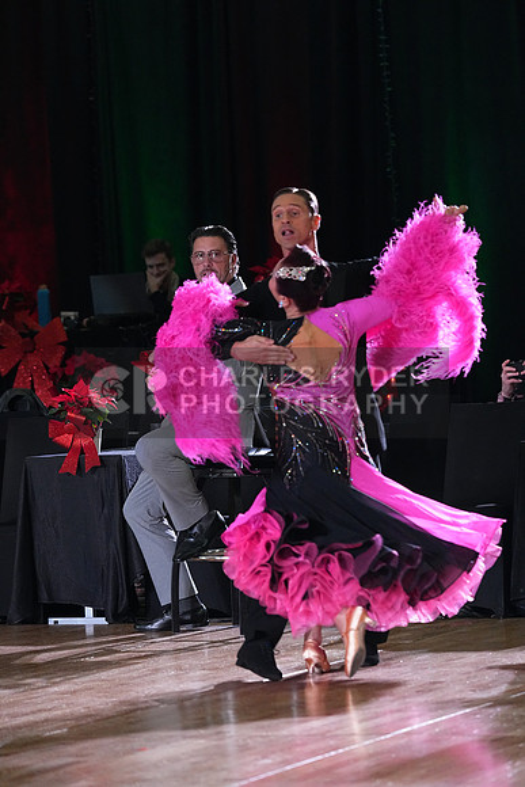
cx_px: 262
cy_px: 394
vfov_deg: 12.3
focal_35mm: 167
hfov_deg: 8.2
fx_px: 3651
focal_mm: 167
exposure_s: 1/400
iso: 6400
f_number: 4.5
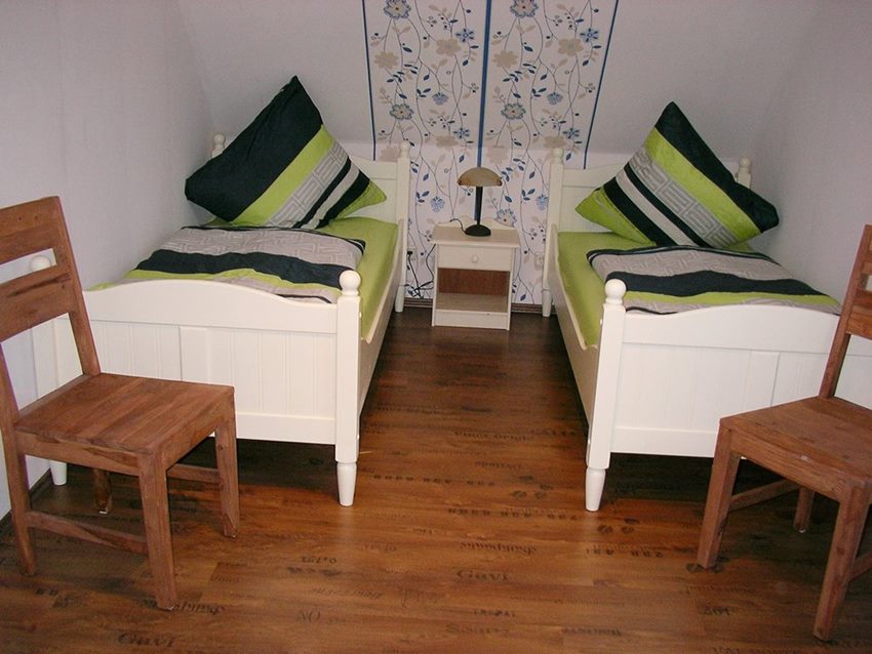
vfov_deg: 37.7
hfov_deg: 49.0
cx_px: 436
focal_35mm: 38
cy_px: 327
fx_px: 958
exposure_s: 1/31.6
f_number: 2.9
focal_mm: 6
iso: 105
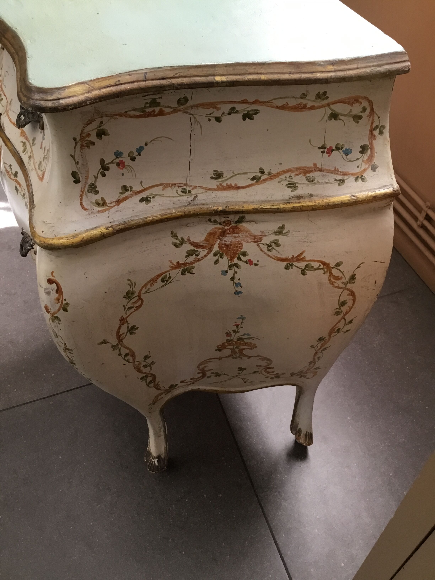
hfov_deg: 45.4
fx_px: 519
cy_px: 290
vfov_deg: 58.4
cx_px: 218
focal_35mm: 31
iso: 80
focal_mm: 3.3
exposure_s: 1/33
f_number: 2.4
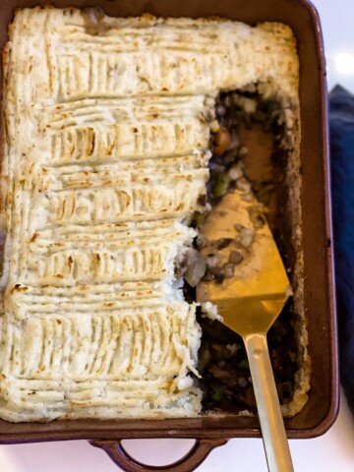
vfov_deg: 36.8
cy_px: 236
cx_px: 177
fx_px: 709
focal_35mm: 52
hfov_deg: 28.0
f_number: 2
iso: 400
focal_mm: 6
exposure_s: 1/15
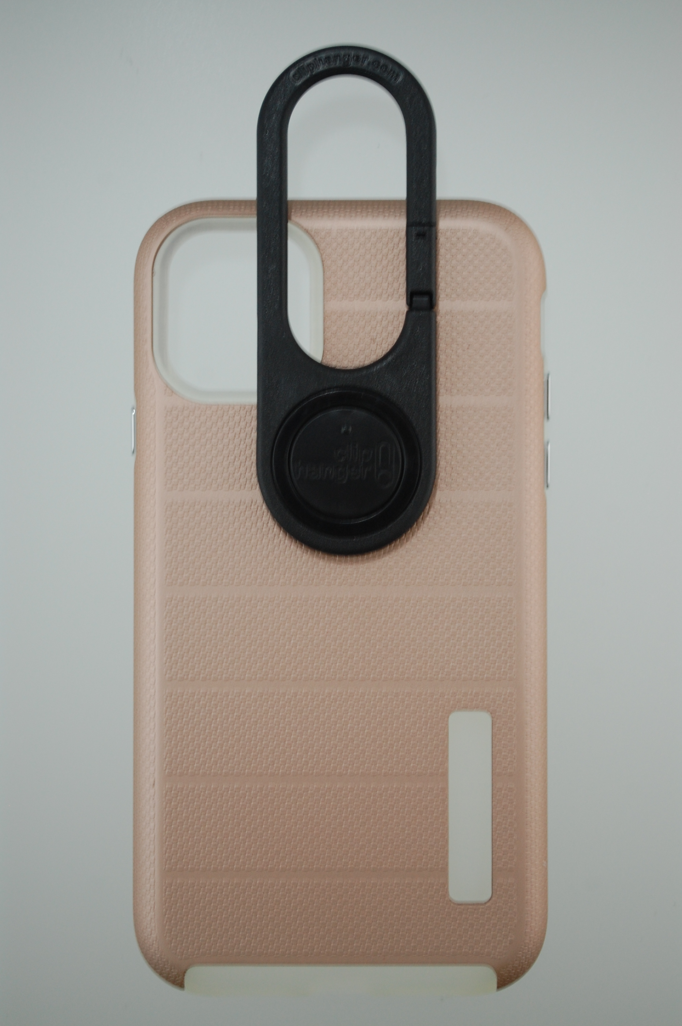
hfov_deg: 21.5
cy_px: 513
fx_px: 1793
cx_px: 341
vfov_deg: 31.9
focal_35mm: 63
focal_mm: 42
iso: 400
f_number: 5.3
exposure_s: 1/30
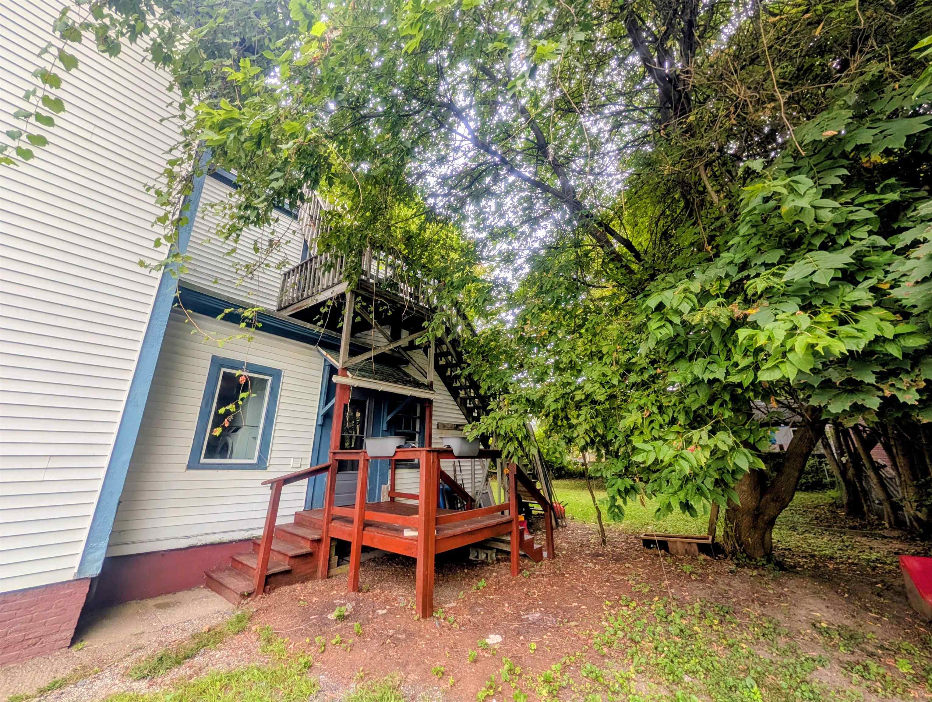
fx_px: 324
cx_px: 466
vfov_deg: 94.6
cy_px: 351
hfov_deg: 110.5
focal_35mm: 12
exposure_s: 1/476
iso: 61
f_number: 1.7
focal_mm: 2.02
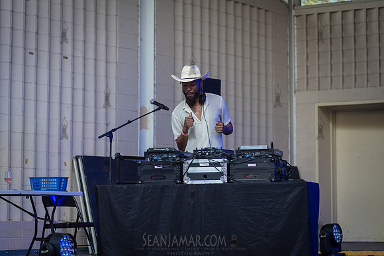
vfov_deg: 13.6
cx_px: 192
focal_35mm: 100
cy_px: 128
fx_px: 1071
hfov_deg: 20.3
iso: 2000
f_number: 3.5
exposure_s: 1/400
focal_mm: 100
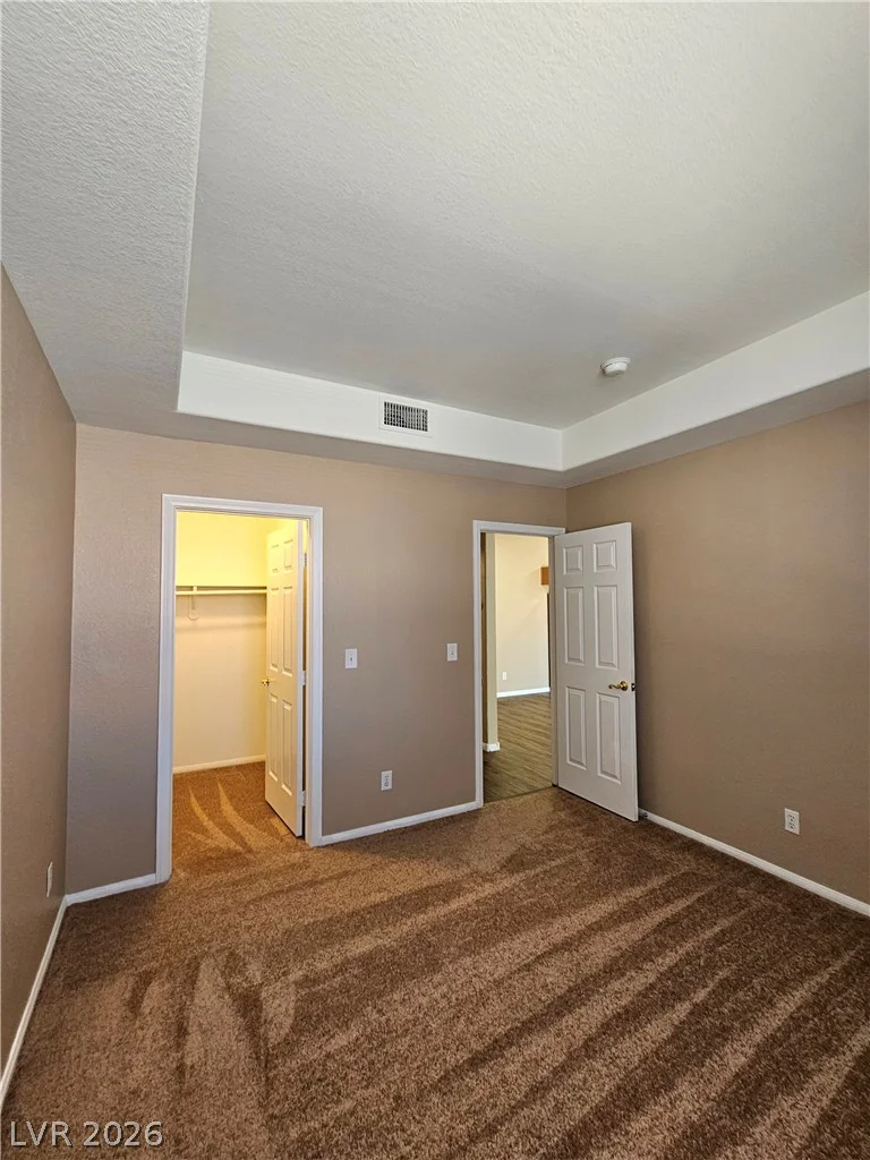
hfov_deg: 89.9
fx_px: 436
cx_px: 435
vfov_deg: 106.2
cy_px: 580
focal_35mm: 13
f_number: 2.2
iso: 160
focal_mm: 2.2
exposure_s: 1/60.2
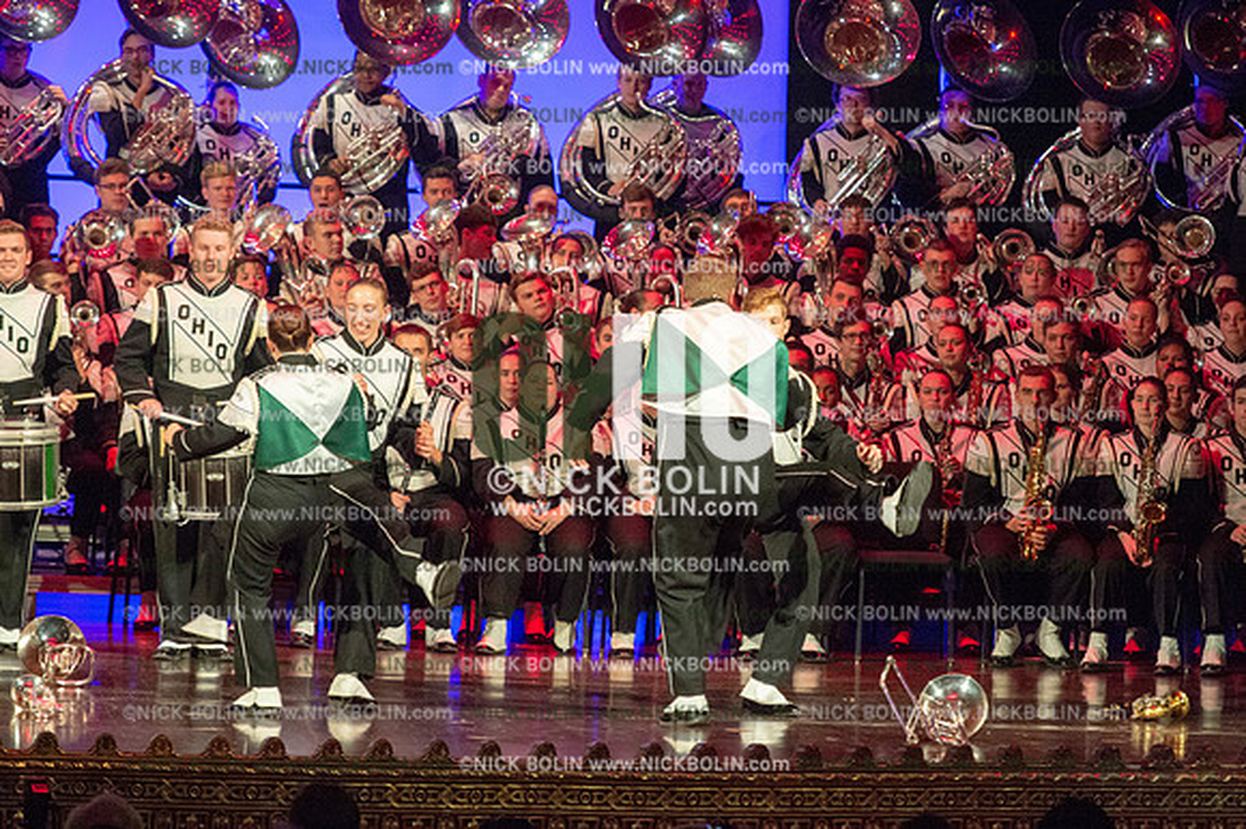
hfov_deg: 9.4
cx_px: 623
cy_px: 414
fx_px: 7610
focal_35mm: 220
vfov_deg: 6.2
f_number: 5.6
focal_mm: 220
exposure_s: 1/320
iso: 8000
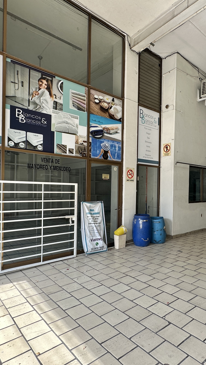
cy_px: 190
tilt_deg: +0.3
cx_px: 127
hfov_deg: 49.1
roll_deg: -1.0
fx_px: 223
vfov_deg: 78.7
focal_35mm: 23
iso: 50
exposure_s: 1/120
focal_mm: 2.22
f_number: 2.2
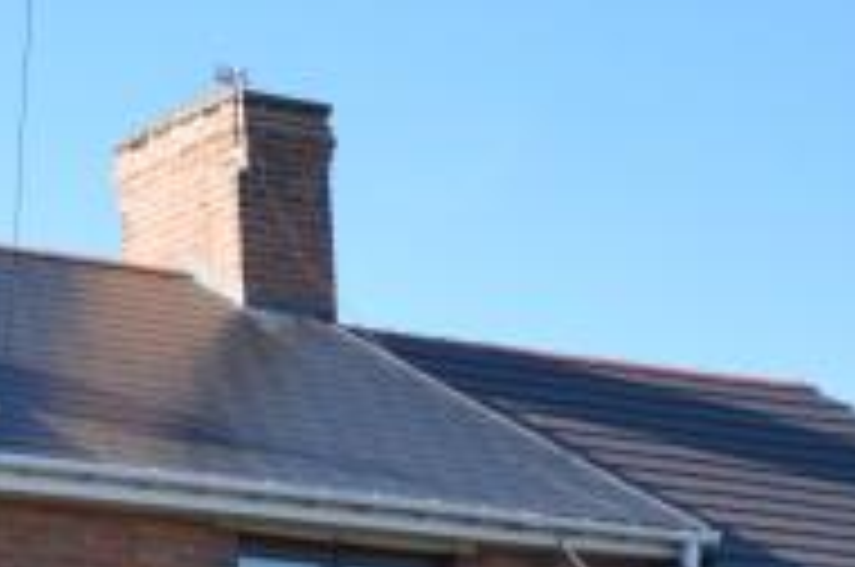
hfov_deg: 11.4
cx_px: -886
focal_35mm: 162
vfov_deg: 8.2
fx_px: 3841
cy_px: 956
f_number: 5.6
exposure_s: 1/200
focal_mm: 20
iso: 160
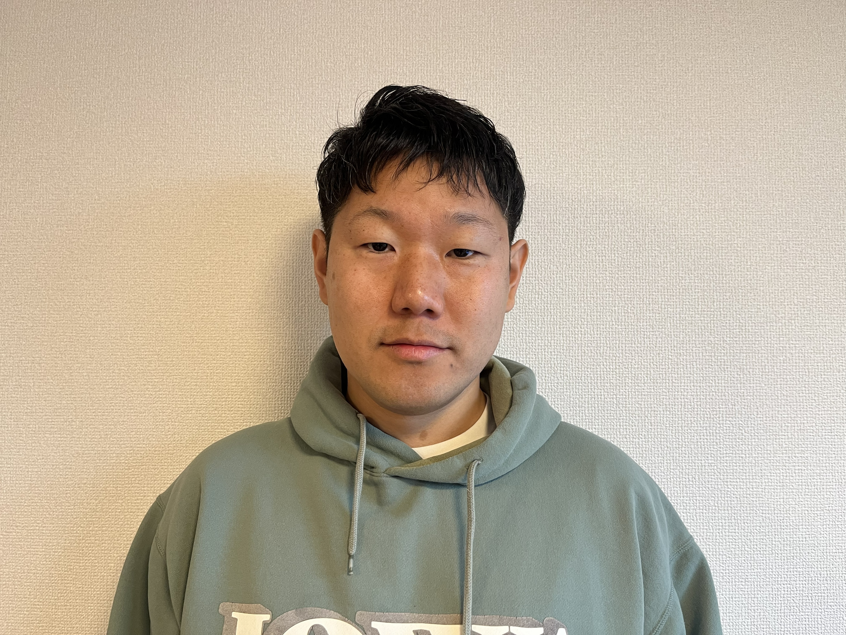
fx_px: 635
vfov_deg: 53.1
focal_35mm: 26
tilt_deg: +2.7
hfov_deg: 67.3
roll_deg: +0.4
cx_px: 423
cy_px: 318
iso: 125
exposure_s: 1/75
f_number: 1.6
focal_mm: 5.1
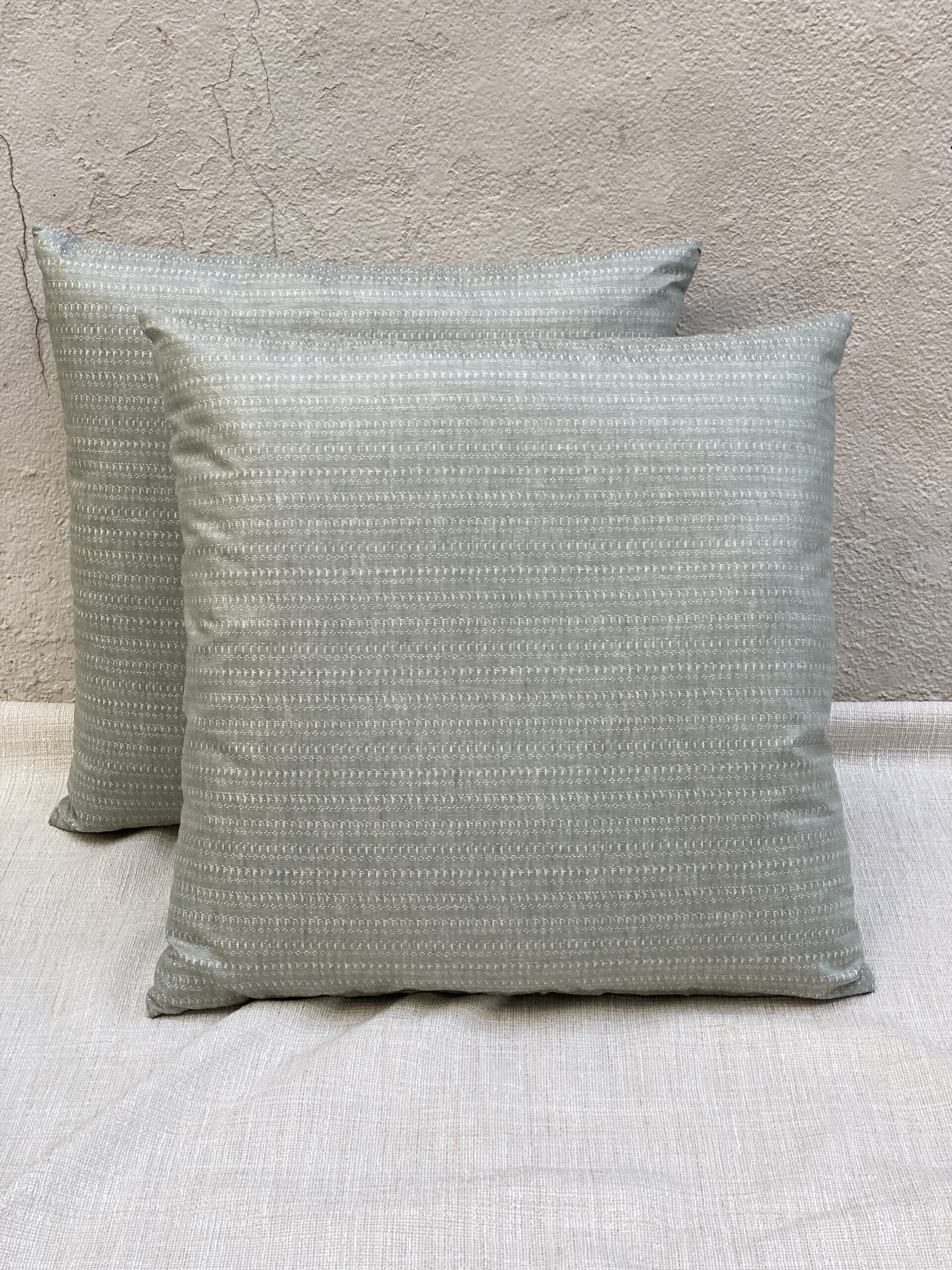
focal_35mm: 52
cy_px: 635
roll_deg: +0.9
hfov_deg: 28.0
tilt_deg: -21.8
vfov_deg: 36.8
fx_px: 1907
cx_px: 476
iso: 20
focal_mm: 6
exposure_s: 1/141
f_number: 2
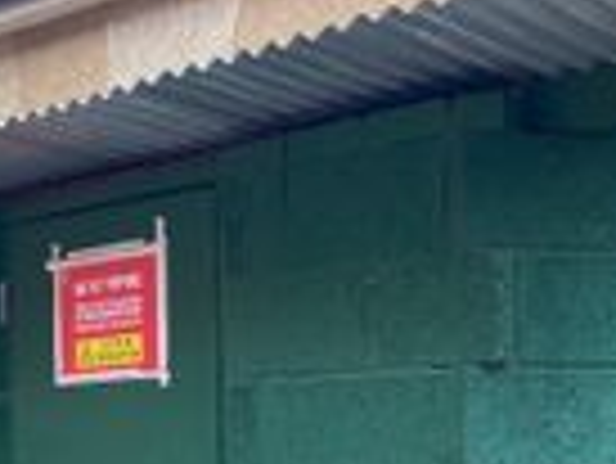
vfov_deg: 18.1
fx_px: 1354
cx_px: 504
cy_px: 599
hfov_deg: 25.2
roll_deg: +0.3
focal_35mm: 76
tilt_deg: -6.9
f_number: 1.8
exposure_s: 1/223
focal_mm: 4.25
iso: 32
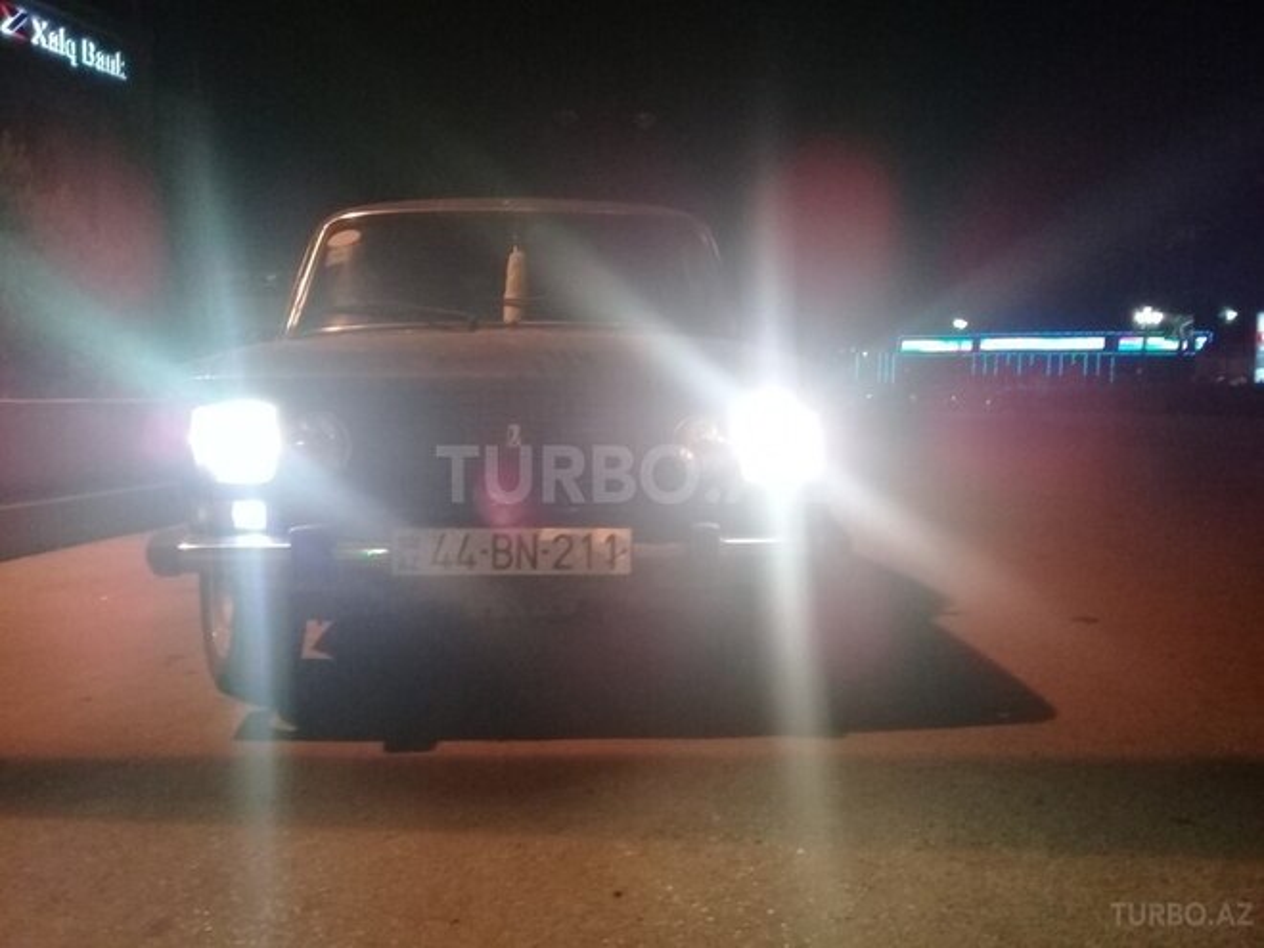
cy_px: 474
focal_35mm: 31
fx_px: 1132
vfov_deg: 45.4
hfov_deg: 58.4
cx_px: 632
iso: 320
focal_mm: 3.3
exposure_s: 1/17
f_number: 2.2
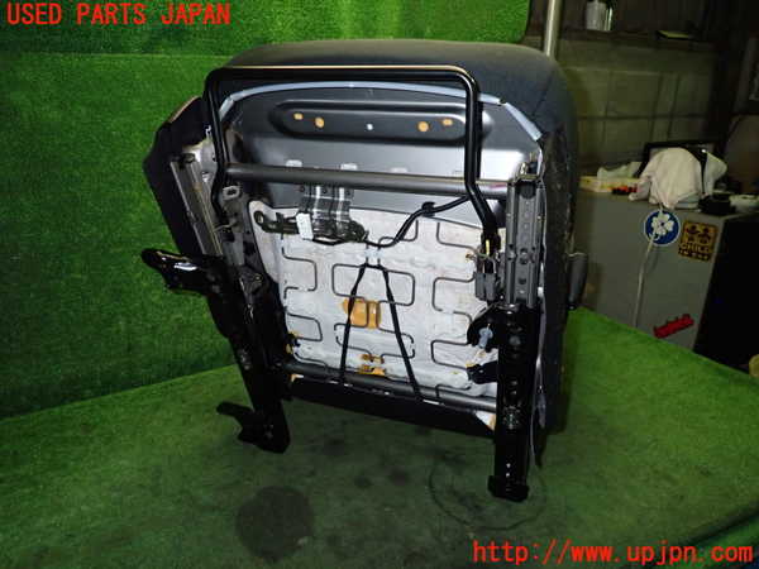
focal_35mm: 25
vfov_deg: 54.9
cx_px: 380
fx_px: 548
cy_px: 284
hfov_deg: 69.4
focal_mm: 4.5
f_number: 5.6
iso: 500
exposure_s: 1/30
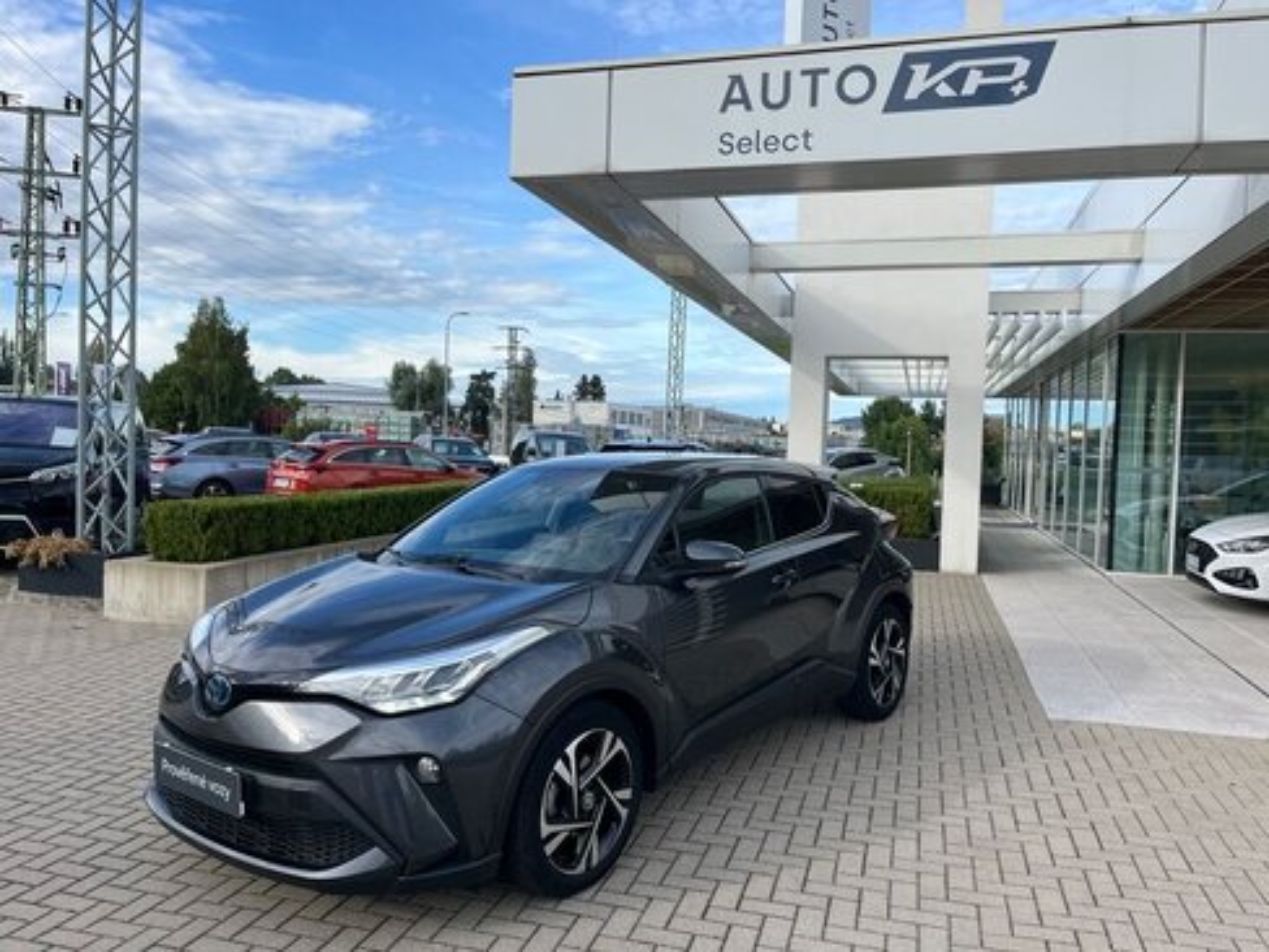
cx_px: 634
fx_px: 953
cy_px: 476
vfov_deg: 53.1
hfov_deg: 67.3
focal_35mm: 26
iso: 50
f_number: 1.6
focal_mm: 5.1
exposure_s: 1/1992
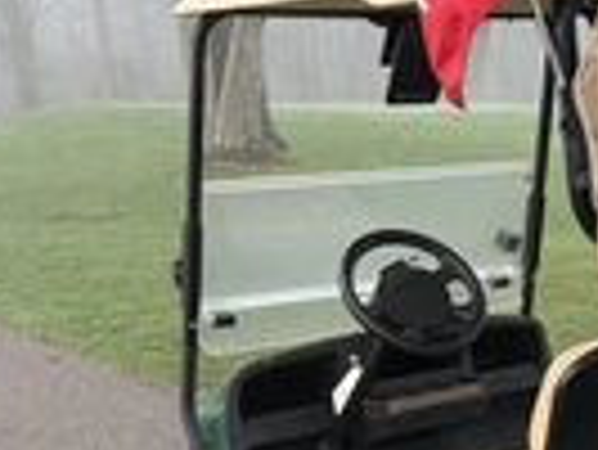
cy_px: 414
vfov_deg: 20.0
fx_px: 1245
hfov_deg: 25.8
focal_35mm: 72
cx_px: 585
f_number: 1.78
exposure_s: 1/89
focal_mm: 6.76
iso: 200
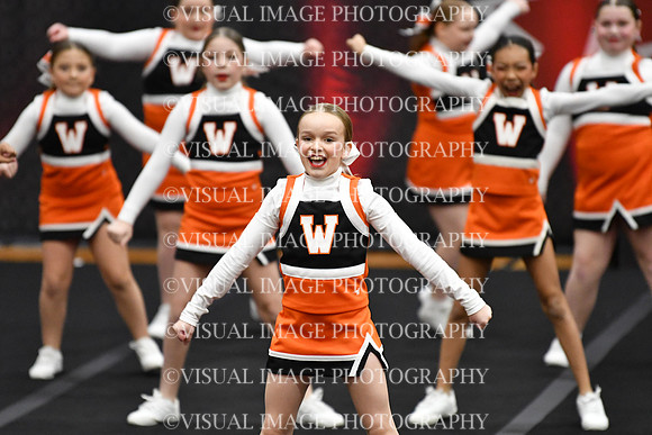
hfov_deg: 6.9
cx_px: 326
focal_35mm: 300
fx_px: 5434
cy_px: 218
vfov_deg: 4.6
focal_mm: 200
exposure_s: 1/800
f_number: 2.8
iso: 5000
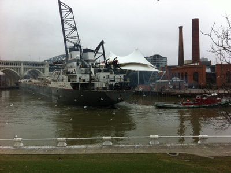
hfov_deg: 52.7
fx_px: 233
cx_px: 116
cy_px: 86
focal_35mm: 35
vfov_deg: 40.6
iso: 80
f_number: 2.8
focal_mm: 3.85
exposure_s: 1/1368
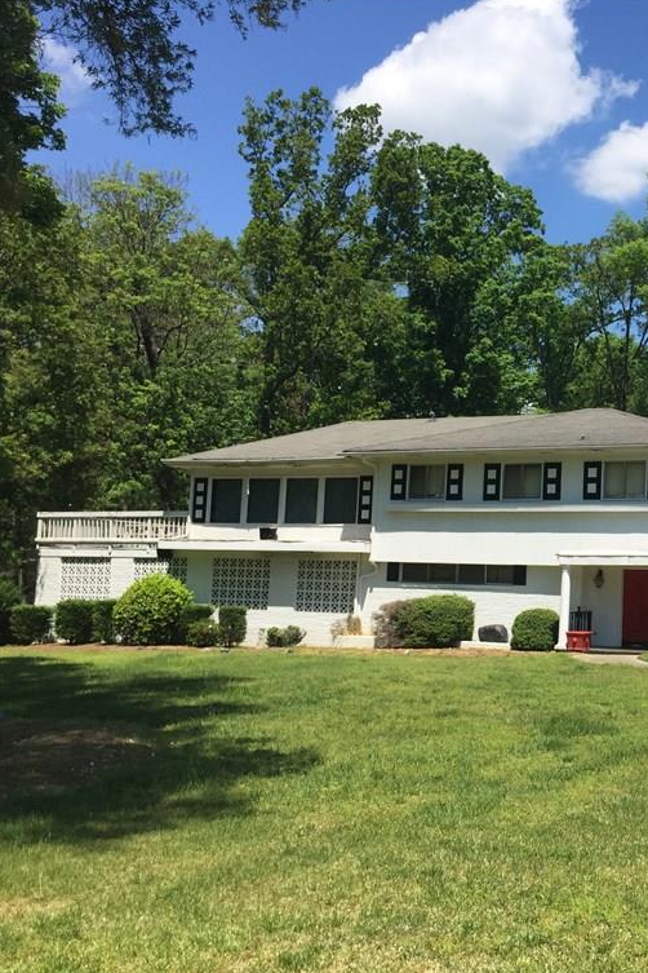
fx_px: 1107
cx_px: 611
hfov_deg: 30.8
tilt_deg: +2.9
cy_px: 491
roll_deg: -2.8
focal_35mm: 41
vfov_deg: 47.4
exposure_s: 1/1799
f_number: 2.2
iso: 32
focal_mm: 4.15
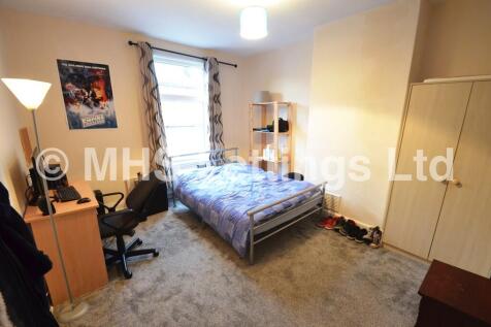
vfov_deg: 77.3
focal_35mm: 15
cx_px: 246
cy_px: 164
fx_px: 205
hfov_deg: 100.4
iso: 2500
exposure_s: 1/15
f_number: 5
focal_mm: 10
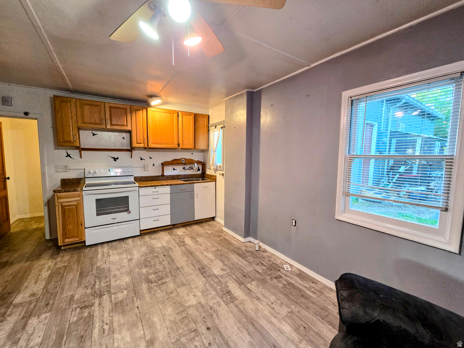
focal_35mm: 13
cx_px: 232
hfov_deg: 106.2
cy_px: 174
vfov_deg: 89.9
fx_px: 174
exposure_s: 1/60
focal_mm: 2.2
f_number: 2.2
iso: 250
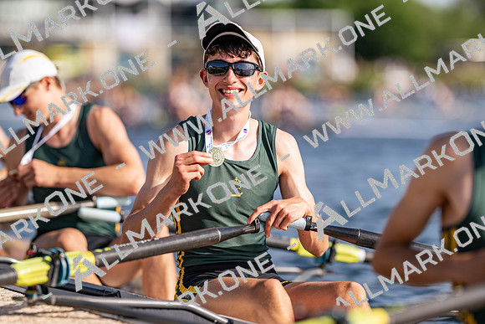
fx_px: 1819
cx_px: 242
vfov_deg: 10.2
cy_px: 162
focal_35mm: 135
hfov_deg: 15.2
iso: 64
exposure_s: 1/5000
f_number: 1.8
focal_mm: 135
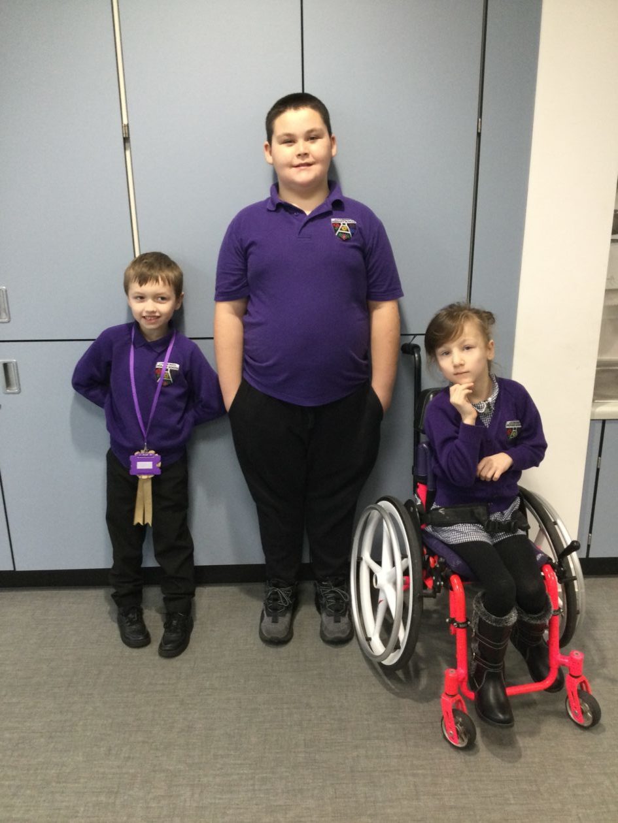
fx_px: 738
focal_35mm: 31
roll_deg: +0.6
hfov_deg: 45.4
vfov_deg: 58.4
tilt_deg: -19.2
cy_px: 412
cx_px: 309
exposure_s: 1/33
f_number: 2.4
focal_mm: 3.3
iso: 125
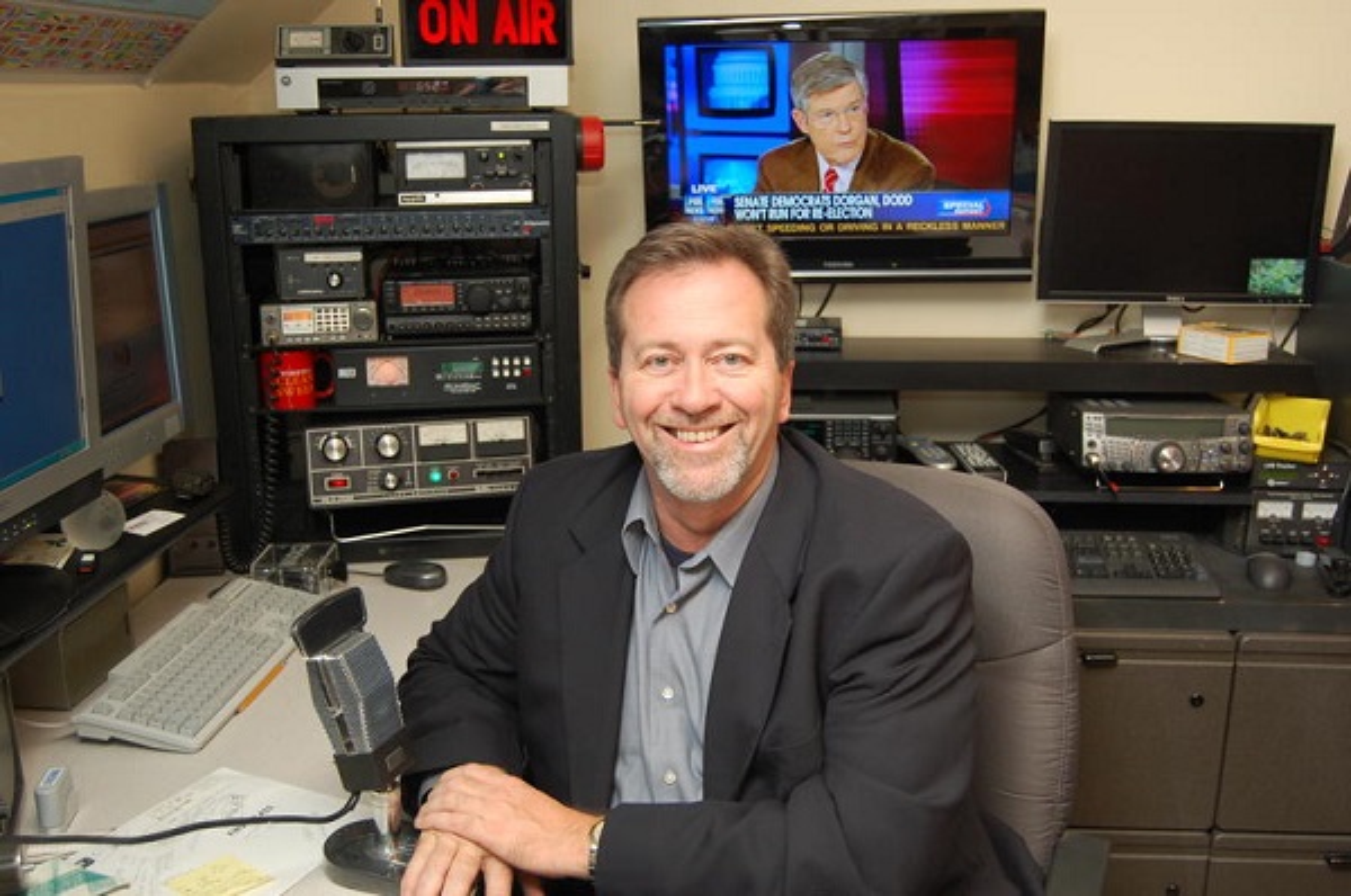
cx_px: 676
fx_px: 1349
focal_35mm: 36
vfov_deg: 36.8
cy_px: 448
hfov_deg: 53.2
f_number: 4
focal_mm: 24
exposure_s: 1/60
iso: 400
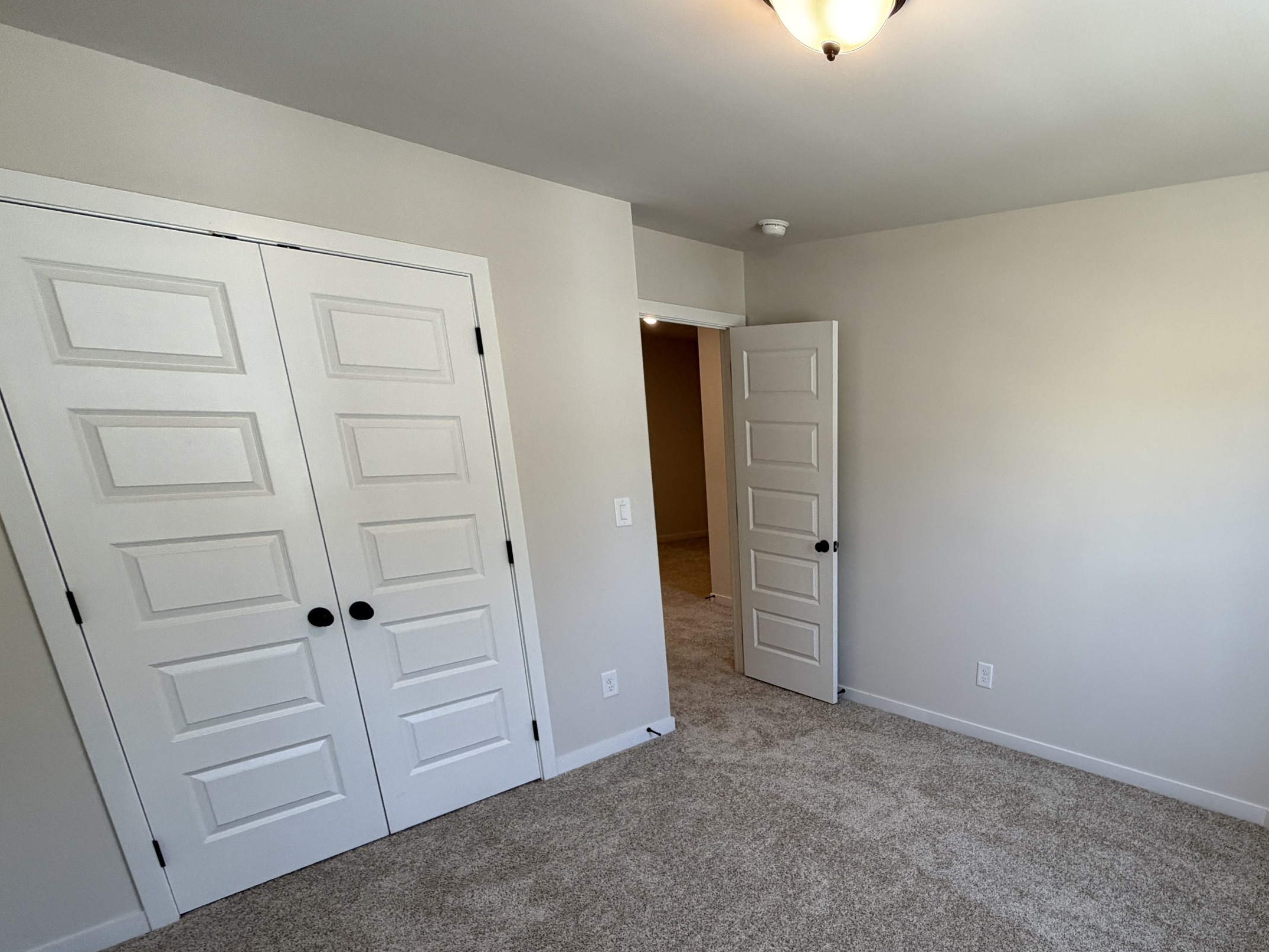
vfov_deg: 63.7
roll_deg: -1.3
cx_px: 898
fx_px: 733
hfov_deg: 77.6
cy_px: 660
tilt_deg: -18.6
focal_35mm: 20
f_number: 2.2
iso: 160
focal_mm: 2.22
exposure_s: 1/120
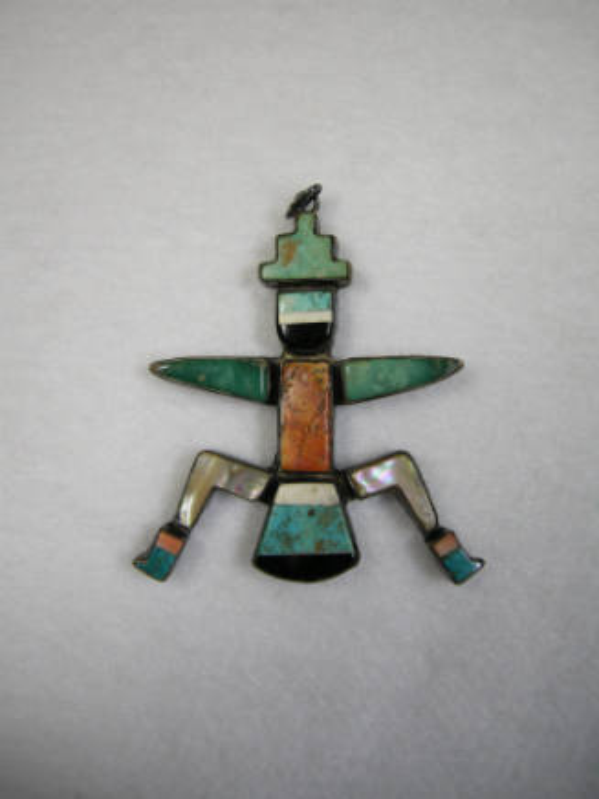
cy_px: 400
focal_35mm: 36
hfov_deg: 39.7
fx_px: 831
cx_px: 300
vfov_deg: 51.4
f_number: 2.7
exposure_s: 1/39
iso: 97
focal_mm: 7.5
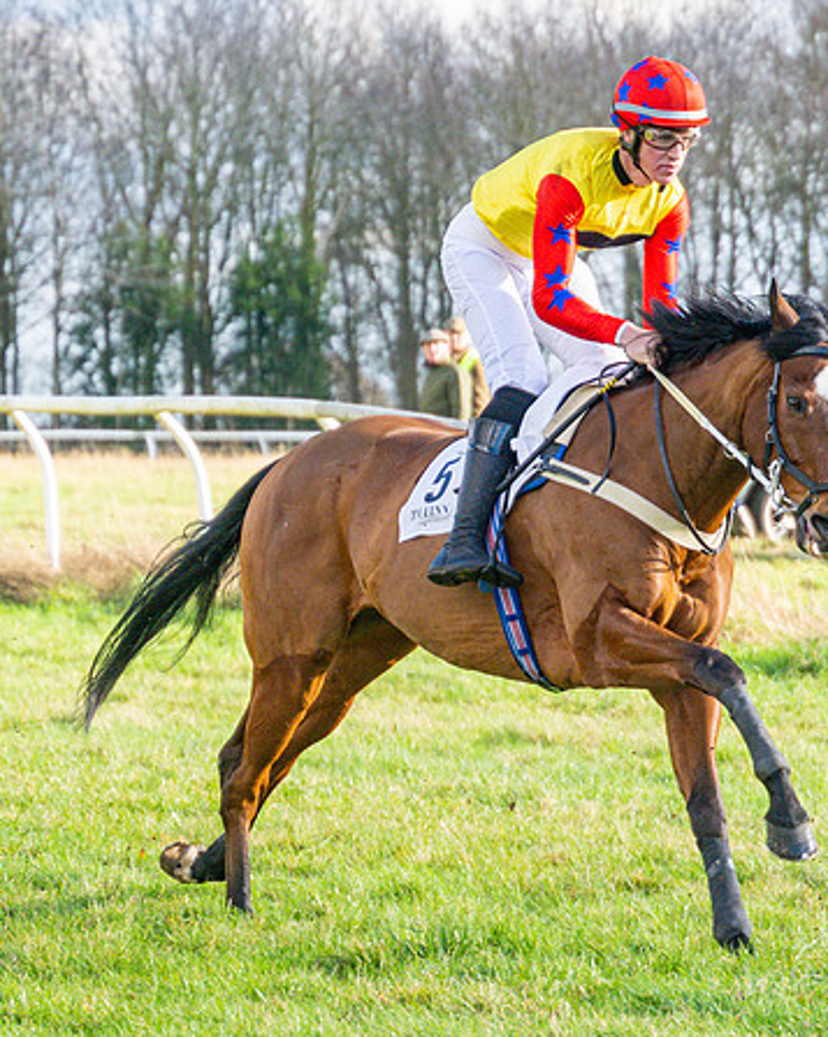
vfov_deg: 6.9
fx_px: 8586
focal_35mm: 280
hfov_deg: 5.5
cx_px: 790
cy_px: 619
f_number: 4
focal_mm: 98
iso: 400
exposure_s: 1/1250
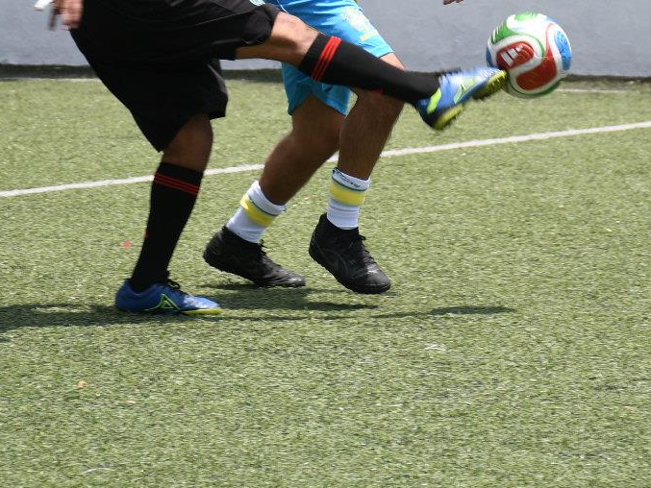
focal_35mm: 276
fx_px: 5191
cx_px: 359
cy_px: -19
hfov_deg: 7.2
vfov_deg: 5.4
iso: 160
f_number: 5.3
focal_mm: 80
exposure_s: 1/500
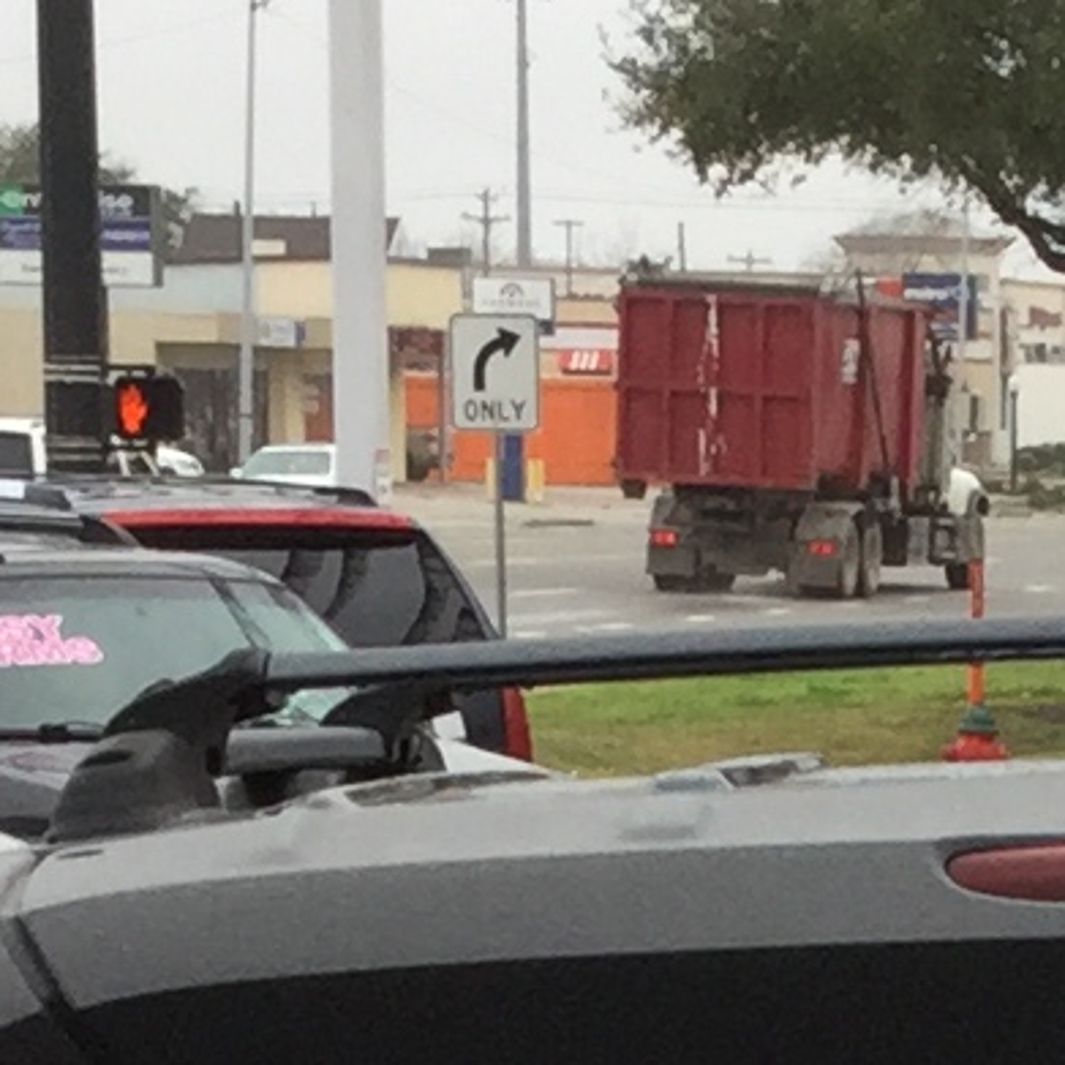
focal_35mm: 229
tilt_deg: -14.5
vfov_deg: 7.2
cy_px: 2405
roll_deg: -1.8
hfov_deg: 7.6
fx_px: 7971
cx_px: 1343
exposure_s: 1/176
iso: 25
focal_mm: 3.3
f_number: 2.4
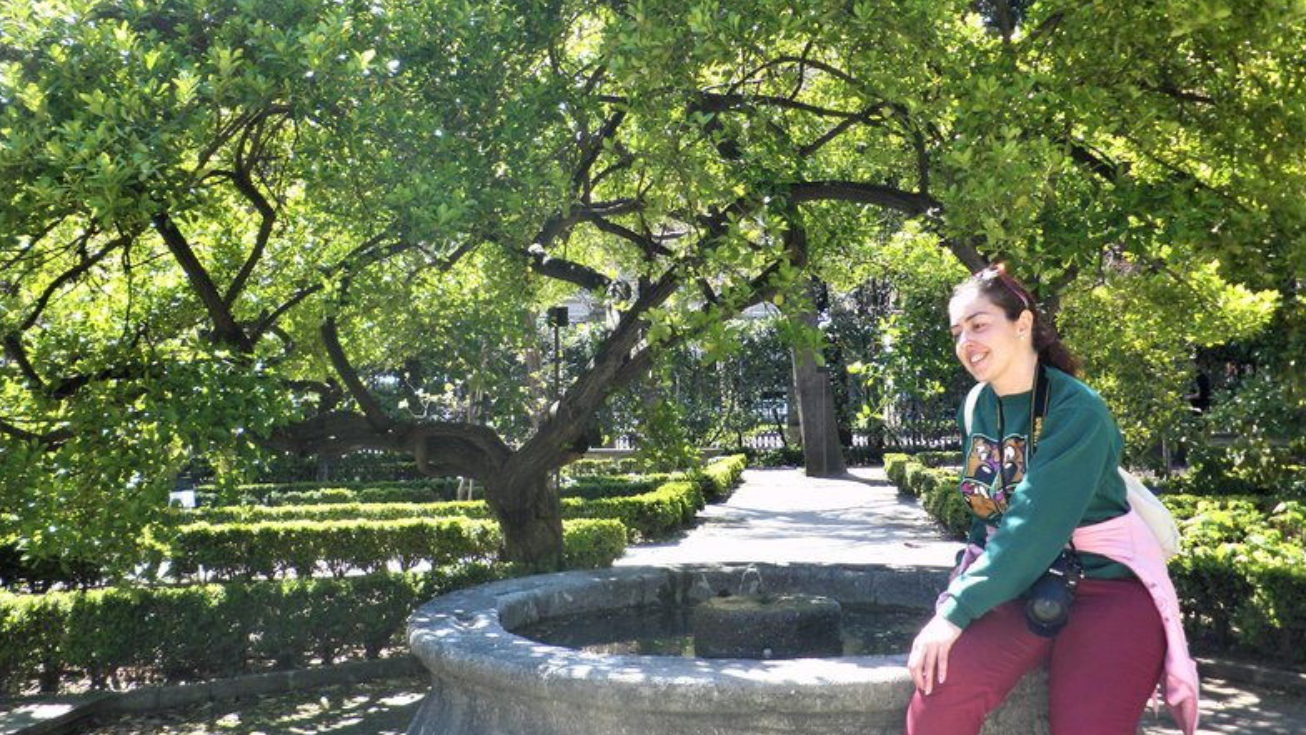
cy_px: 307
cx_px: 653
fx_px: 1385
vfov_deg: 29.7
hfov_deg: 50.5
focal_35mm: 40
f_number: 3.5
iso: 64
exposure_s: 1/100
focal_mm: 6.3
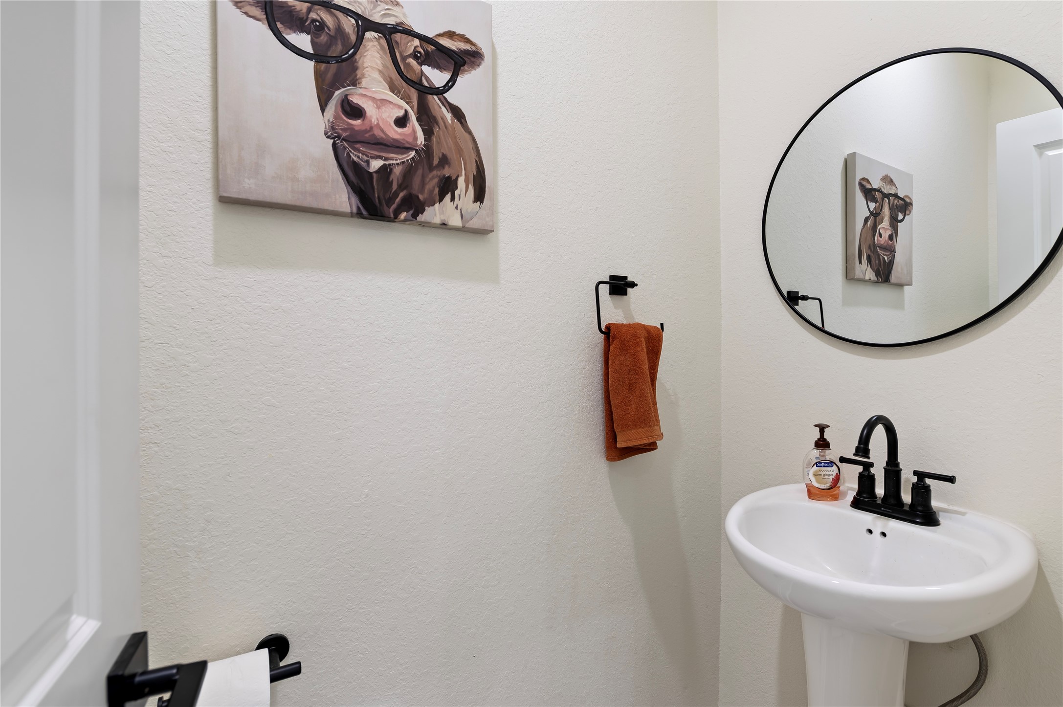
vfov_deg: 73.7
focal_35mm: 16
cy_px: 354
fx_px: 472
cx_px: 532
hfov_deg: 96.8
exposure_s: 1/2
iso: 125
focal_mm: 16
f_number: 4.5
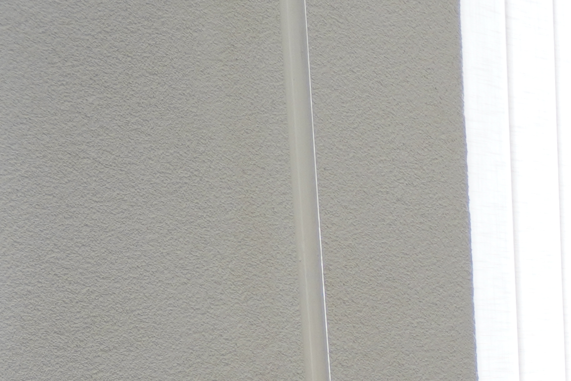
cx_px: 1505
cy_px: 772
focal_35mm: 135
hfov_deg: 11.6
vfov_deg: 9.5
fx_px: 2136
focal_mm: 17
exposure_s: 1/30
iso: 125
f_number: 3.5
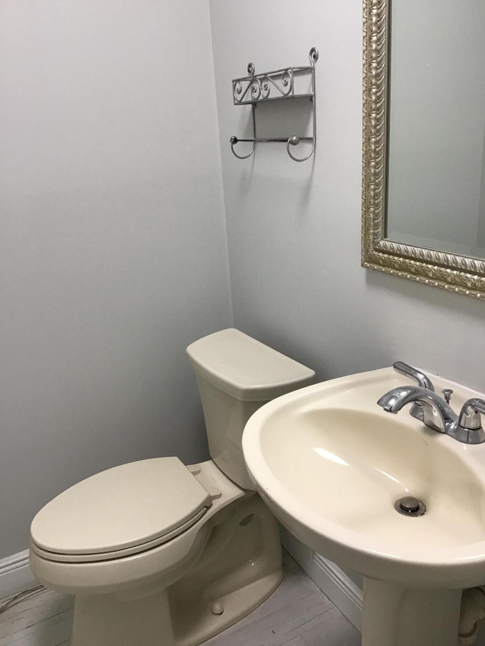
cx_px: 242
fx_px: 579
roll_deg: +4.7
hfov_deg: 45.4
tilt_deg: -19.8
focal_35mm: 31
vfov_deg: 58.4
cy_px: 323
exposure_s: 1/30
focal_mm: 3.3
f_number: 2.4
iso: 50
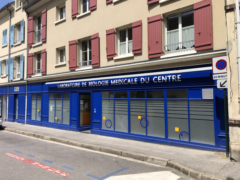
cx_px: 120
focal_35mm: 28
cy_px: 90
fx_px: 194
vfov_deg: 49.7
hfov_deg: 63.4
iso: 20
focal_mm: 3.99
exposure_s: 1/2088
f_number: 1.8
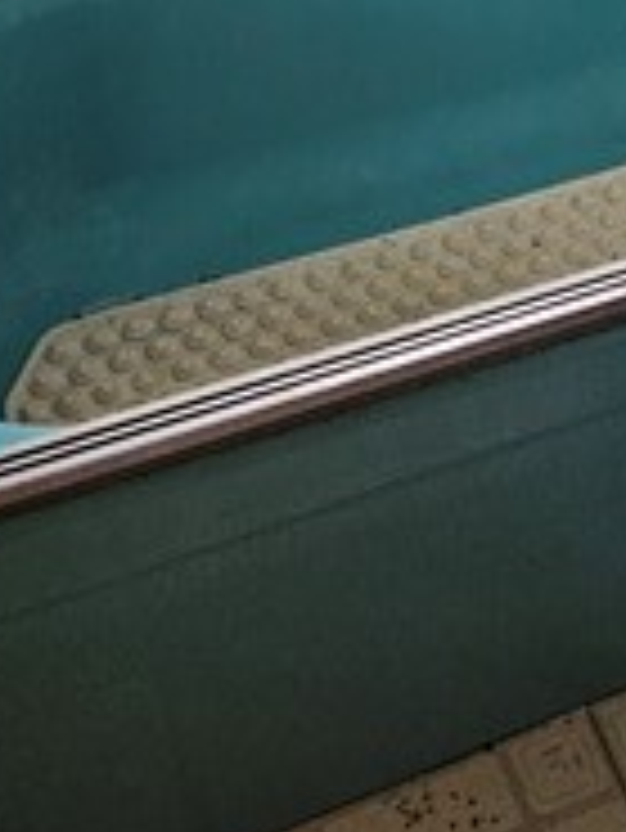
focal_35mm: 72
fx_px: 1734
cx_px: 797
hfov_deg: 19.1
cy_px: -580
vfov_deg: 20.7
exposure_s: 1/60
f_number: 2.2
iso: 400
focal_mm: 2.2
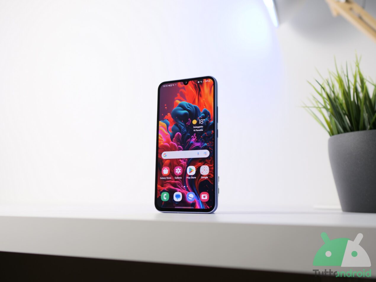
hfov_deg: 56.8
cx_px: 188
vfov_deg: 44.2
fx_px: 348
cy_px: 141
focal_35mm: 32
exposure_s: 1/100
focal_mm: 16
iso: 200
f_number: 1.8
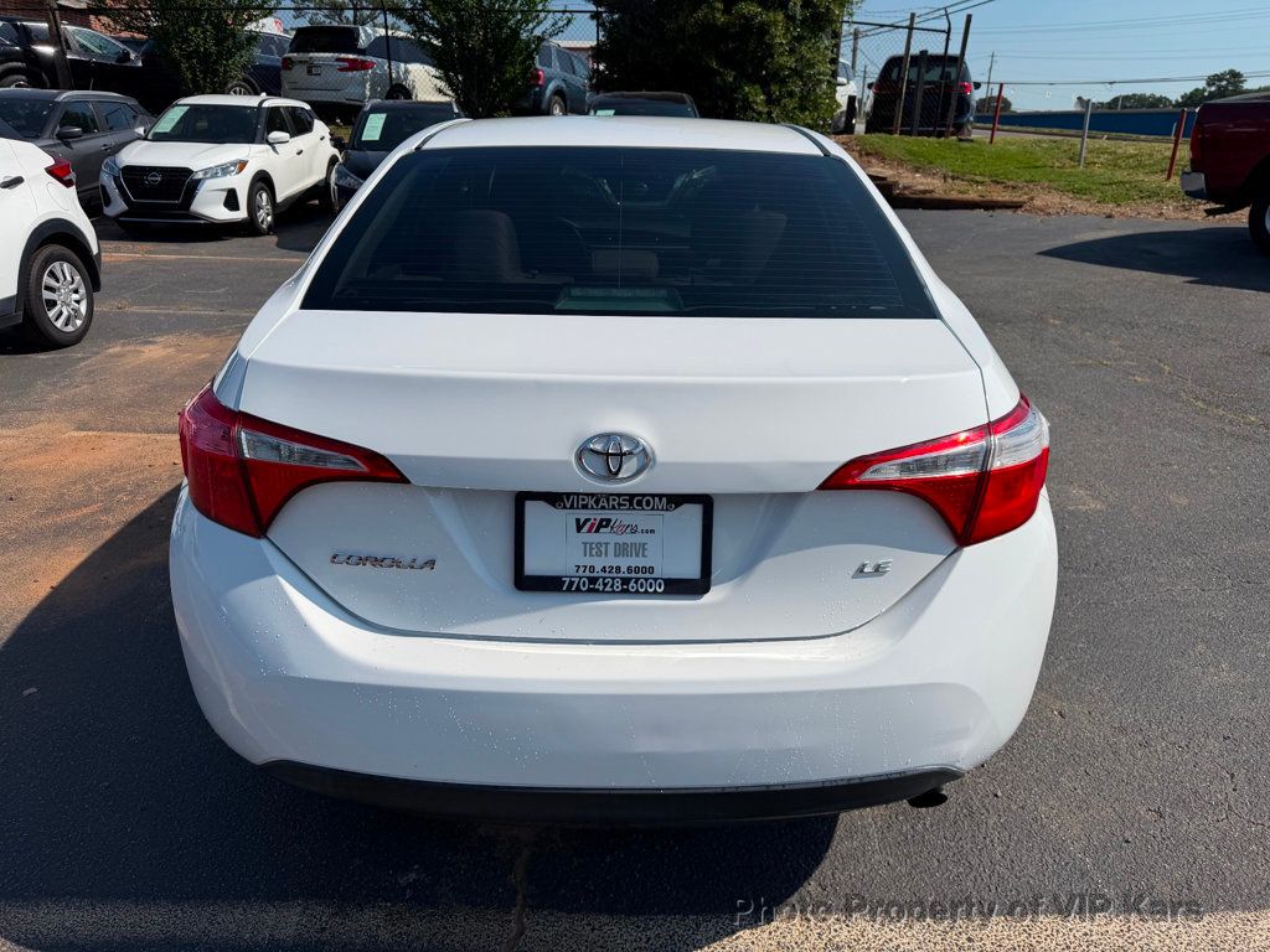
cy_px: 476
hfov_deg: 71.6
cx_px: 635
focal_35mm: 24
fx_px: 881
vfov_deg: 56.8
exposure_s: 1/9091
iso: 80
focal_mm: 6.76
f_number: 1.78
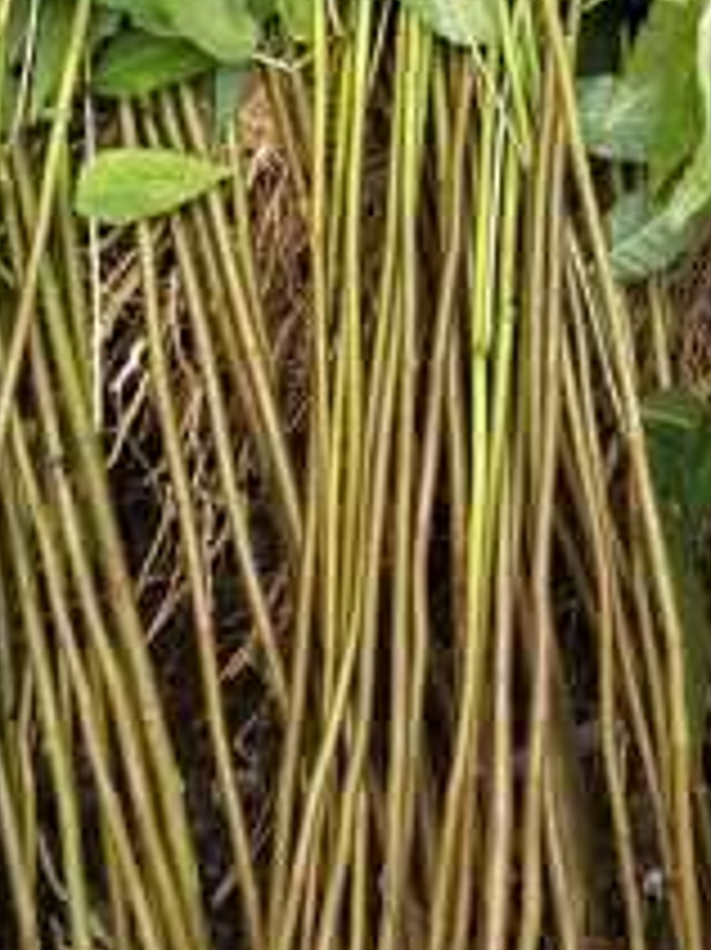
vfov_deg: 12.5
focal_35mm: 152
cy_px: -335
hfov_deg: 9.7
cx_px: 612
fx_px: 4167
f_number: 1.8
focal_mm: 3.95
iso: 50
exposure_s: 1/286
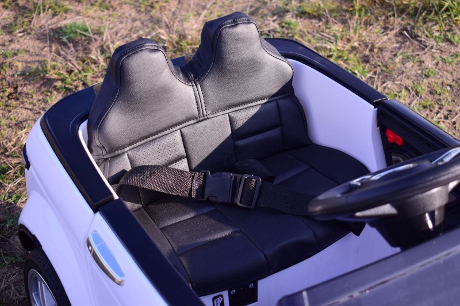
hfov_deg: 31.9
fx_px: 805
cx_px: 230
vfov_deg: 21.6
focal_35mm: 63
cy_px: 153
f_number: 5
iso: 320
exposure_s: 1/640
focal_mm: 42
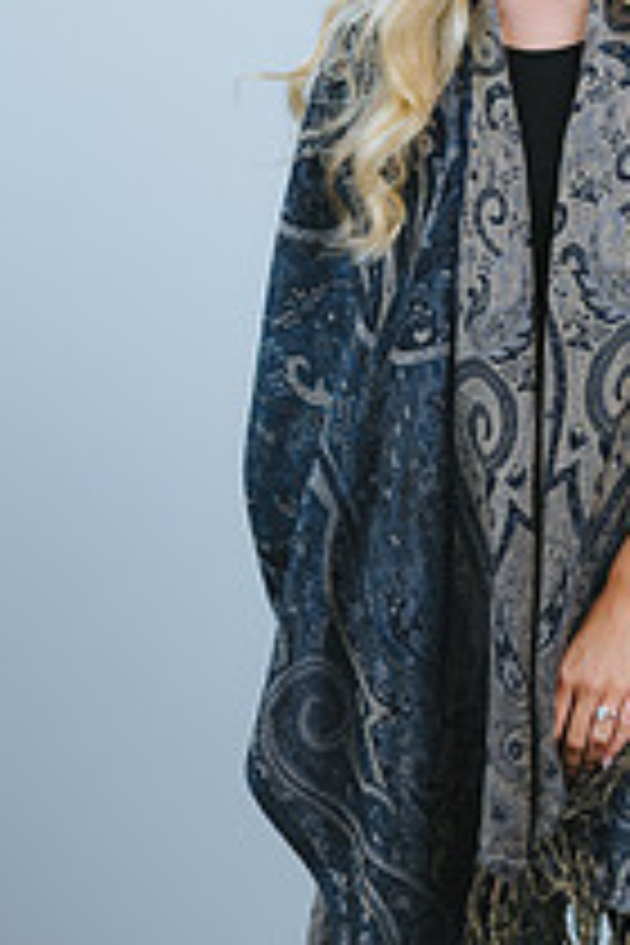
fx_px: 4777
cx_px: 513
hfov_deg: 7.5
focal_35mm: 182
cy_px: 310
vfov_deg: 11.3
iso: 100
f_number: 4
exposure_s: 1/160
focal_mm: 85
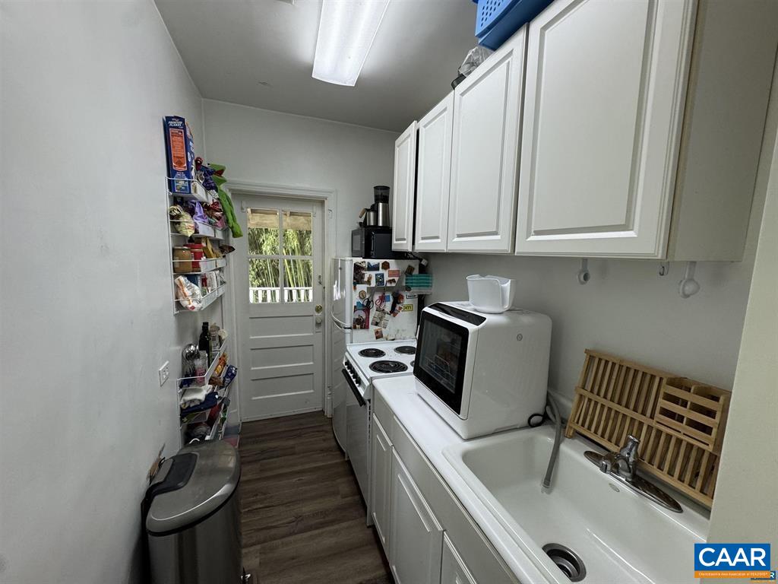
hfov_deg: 102.1
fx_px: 315
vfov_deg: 85.7
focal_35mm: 14
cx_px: 389
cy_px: 292
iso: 160
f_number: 2.2
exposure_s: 1/99
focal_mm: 2.22
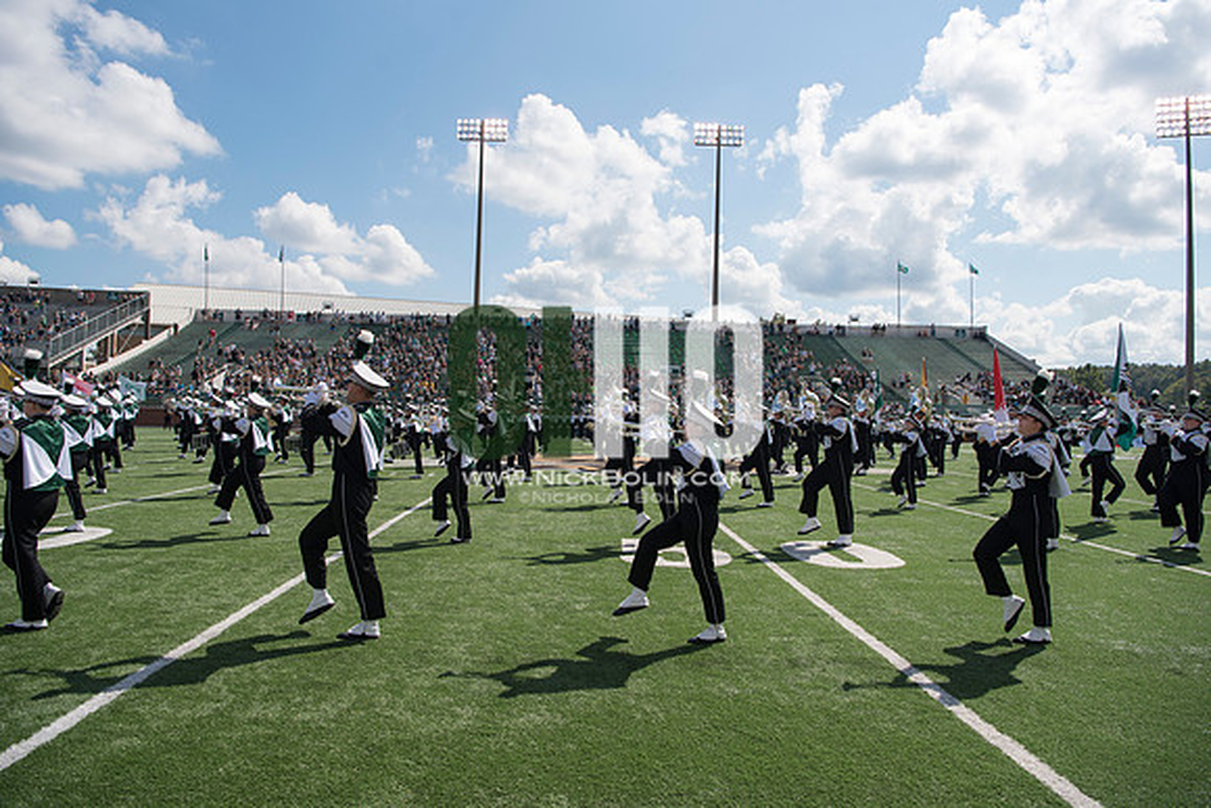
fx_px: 807
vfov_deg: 53.2
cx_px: 606
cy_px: 404
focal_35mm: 24
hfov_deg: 73.7
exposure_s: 1/1600
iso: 200
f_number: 5.6
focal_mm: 24
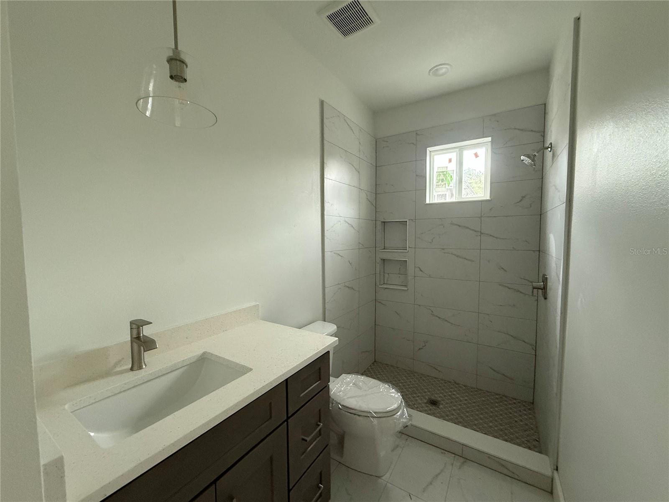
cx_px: 334
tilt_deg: -2.8
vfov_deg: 85.7
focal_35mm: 14
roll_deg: +0.3
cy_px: 251
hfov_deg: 102.1
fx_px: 271
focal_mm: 2.22
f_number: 2.2
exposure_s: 1/60
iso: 500
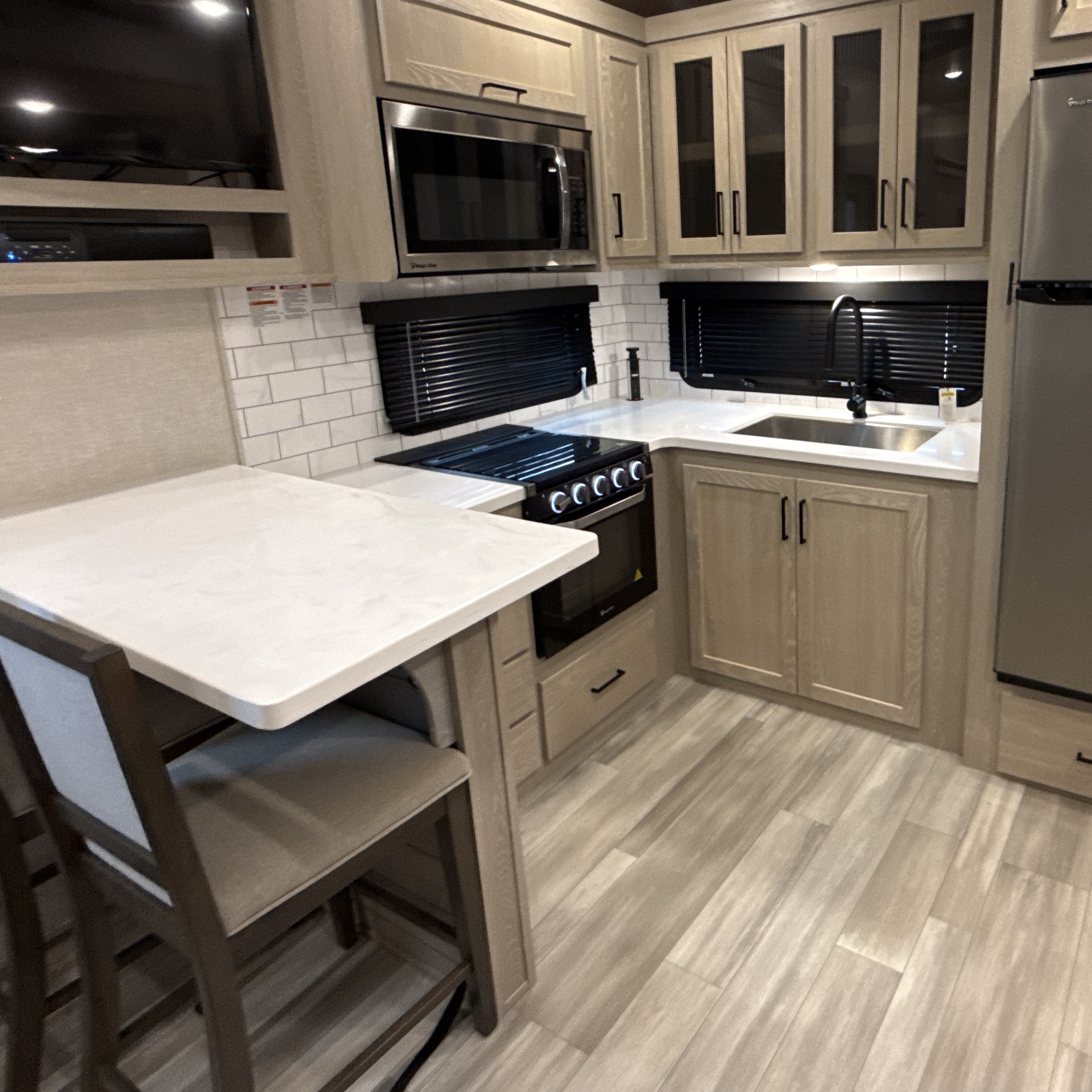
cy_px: 458
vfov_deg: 66.8
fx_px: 821
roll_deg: -0.1
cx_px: 722
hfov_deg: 65.6
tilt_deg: -11.8
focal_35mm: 23
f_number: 2.2
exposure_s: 1/65
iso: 400
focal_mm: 2.22
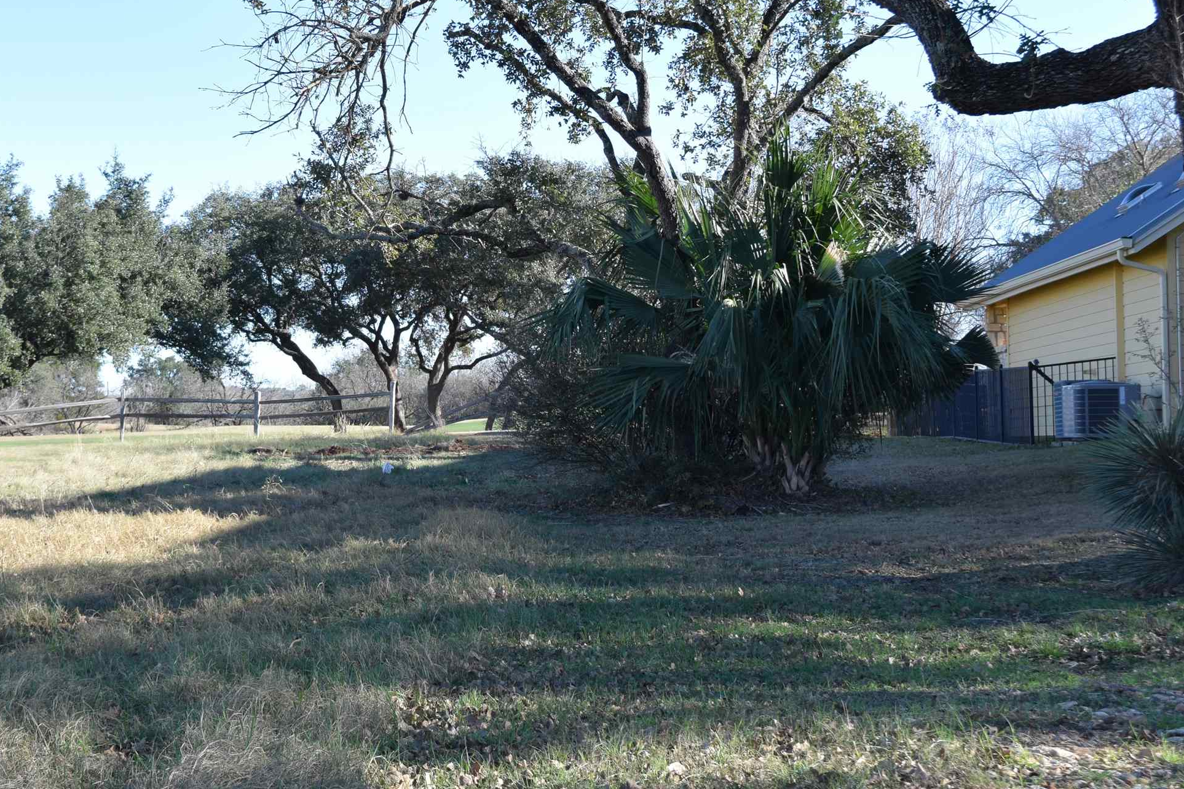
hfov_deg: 29.8
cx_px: 360
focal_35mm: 67
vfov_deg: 20.2
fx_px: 2203
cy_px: 259
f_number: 8
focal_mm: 28
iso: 220
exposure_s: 1/250
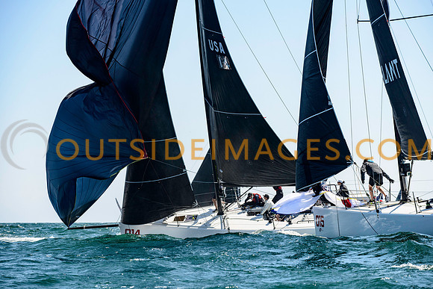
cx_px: 216
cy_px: 144
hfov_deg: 13.3
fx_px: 1854
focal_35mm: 154
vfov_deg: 8.9
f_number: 5.6
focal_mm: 145
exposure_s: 1/1250
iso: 250
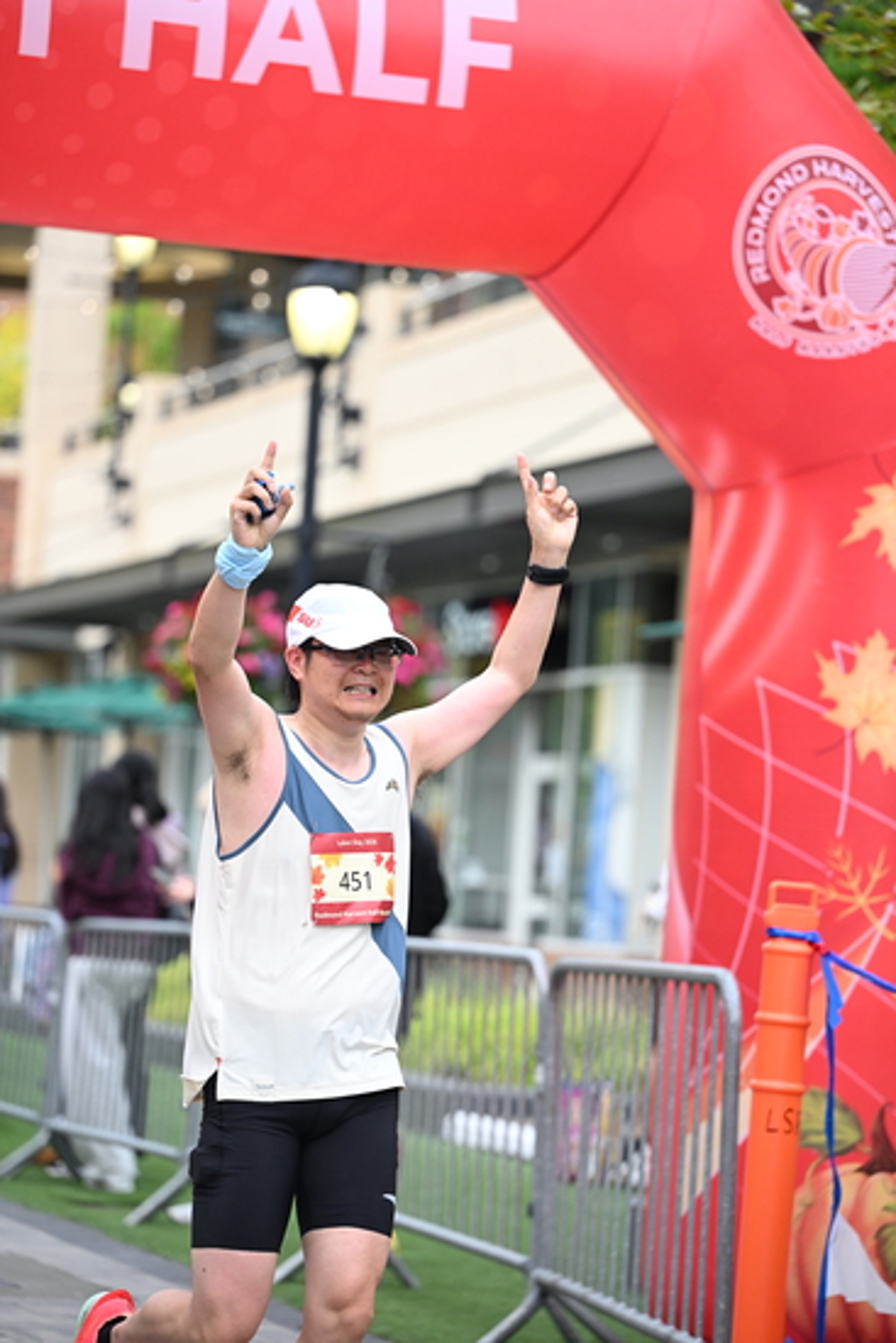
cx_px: 448
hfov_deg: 11.4
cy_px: 672
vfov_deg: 17.1
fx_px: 4477
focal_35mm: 120
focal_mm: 120
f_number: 2.8
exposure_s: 1/1600
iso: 1000
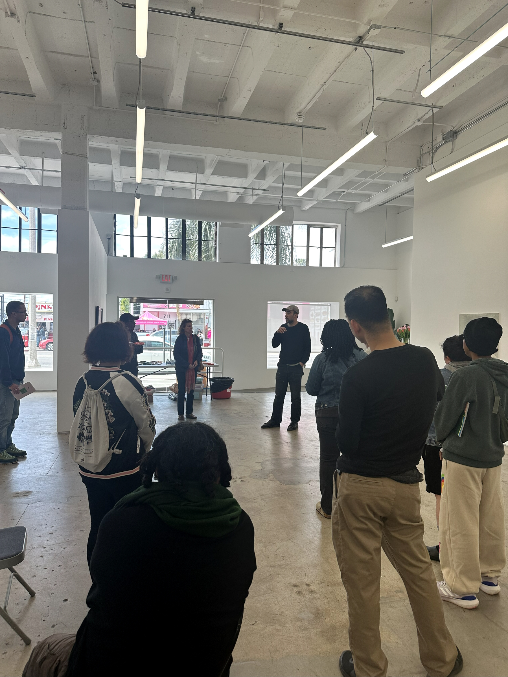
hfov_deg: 56.8
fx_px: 470
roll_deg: -1.2
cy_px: 338
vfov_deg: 71.6
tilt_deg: -0.8
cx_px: 254
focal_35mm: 24
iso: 80
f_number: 1.78
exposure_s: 1/549
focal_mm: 6.86
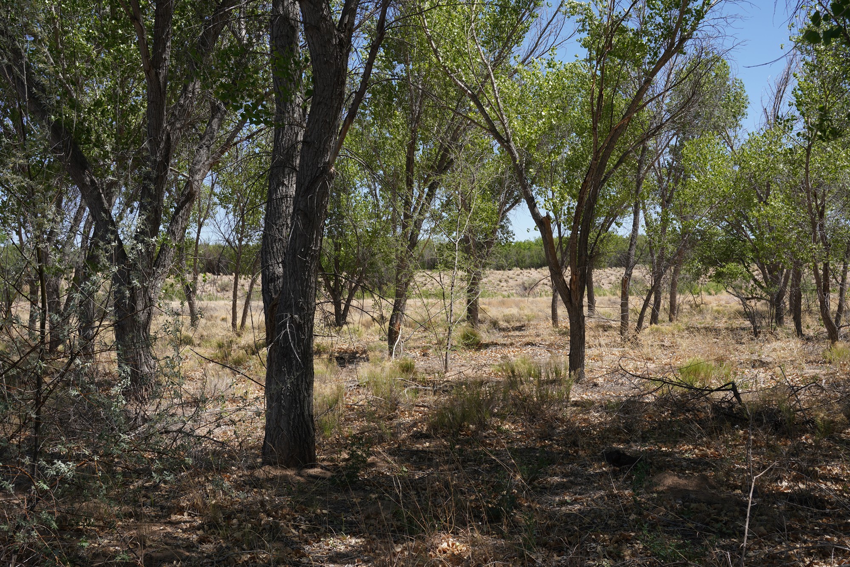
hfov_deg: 46.4
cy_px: 284
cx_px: 425
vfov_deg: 31.9
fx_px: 992
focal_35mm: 42
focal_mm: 42
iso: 100
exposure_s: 1/100
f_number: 13
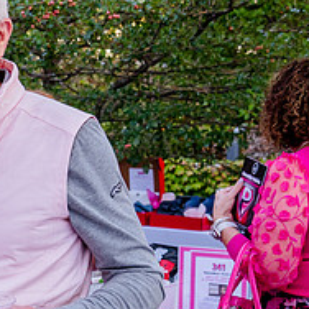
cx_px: -150
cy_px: 186
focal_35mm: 105
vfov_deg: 16.6
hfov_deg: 15.4
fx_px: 1060
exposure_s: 1/320
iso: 1600
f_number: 5.6
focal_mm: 38
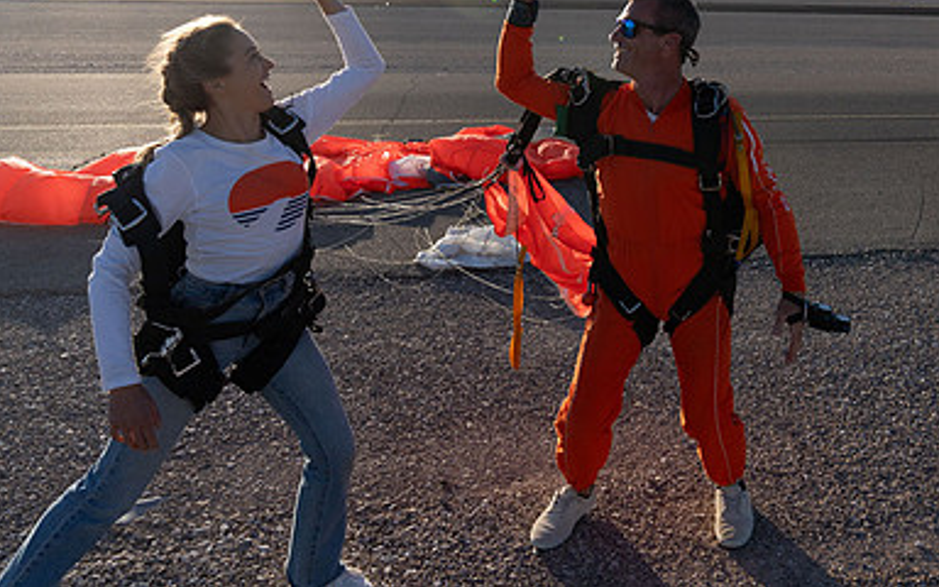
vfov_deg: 33.4
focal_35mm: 37
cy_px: 116
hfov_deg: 51.0
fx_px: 947
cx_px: 680
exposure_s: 1/2000
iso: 800
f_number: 8
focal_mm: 24
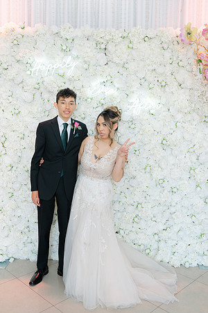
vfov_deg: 54.4
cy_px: 156
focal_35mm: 35
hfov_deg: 37.9
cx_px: 104
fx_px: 303
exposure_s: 1/160
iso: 400
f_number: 4
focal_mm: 35
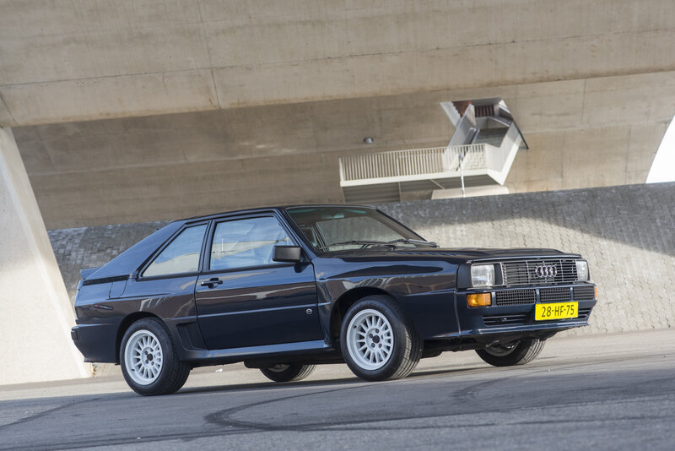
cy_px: 226
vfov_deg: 13.1
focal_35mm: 105
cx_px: 338
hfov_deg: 19.4
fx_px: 1969
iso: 400
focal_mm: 105
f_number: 6.3
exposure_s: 1/160
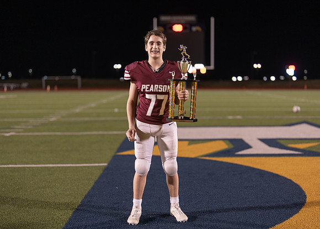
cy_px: 116
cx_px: 161
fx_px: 490
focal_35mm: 54
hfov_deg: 36.1
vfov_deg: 26.2
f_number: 1.2
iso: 320
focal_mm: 50
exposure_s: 1/320
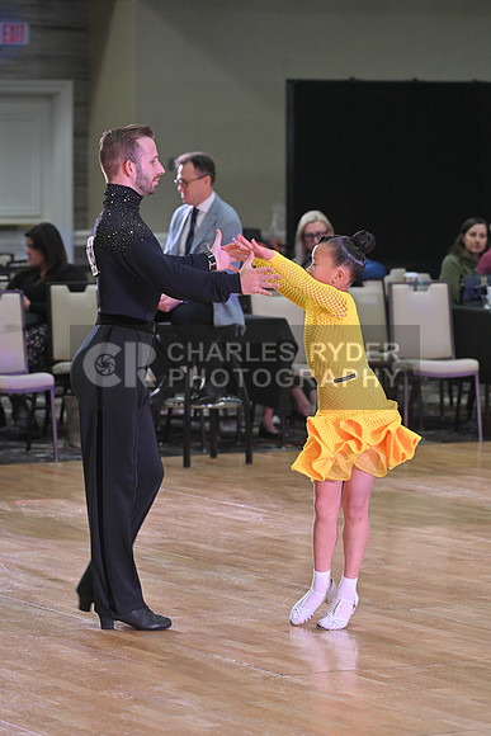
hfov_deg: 8.6
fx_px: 3271
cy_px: 368
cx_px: 246
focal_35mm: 160
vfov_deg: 12.8
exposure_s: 1/320
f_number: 5.6
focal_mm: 160
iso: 3200
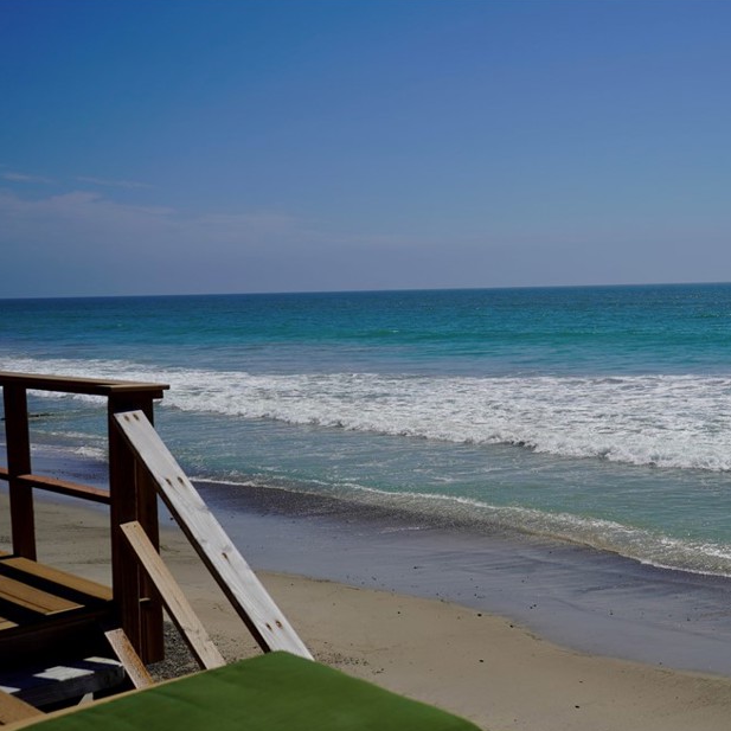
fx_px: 1147
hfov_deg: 34.7
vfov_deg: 35.3
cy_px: 400
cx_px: 531
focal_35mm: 48
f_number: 5
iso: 100
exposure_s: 1/2000
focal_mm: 34
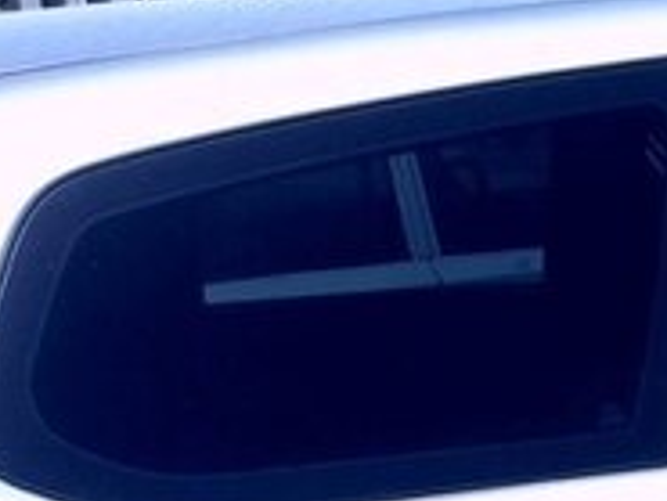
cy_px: 759
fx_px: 1928
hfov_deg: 18.2
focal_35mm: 100
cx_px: 883
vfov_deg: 13.9
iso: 40
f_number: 1.9
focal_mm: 3.7
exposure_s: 1/1626
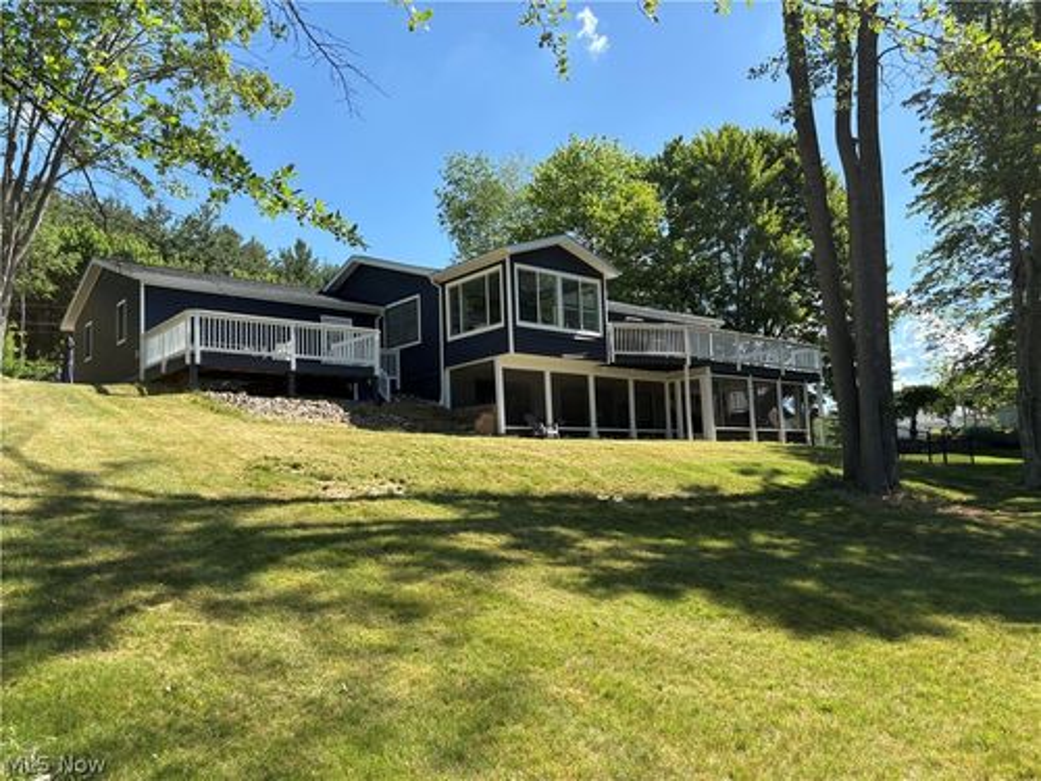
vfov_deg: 53.1
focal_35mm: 26
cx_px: 520
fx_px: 782
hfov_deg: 67.3
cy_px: 390
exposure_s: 1/1626
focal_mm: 5.96
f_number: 1.6
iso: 50
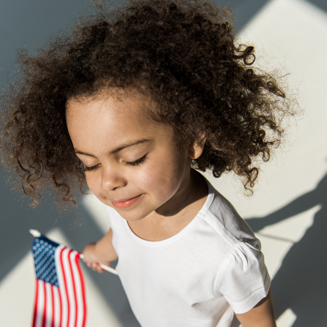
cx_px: 165
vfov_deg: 29.3
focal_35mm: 58
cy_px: 223
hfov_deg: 29.6
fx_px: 620
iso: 320
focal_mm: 45
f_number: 4
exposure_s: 1/2500
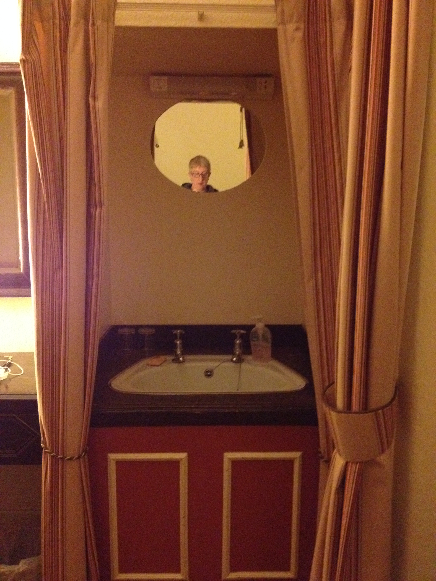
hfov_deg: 40.7
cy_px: 290
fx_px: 588
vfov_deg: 52.6
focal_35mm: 35
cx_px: 218
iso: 800
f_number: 2.4
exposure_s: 1/15
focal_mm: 4.28
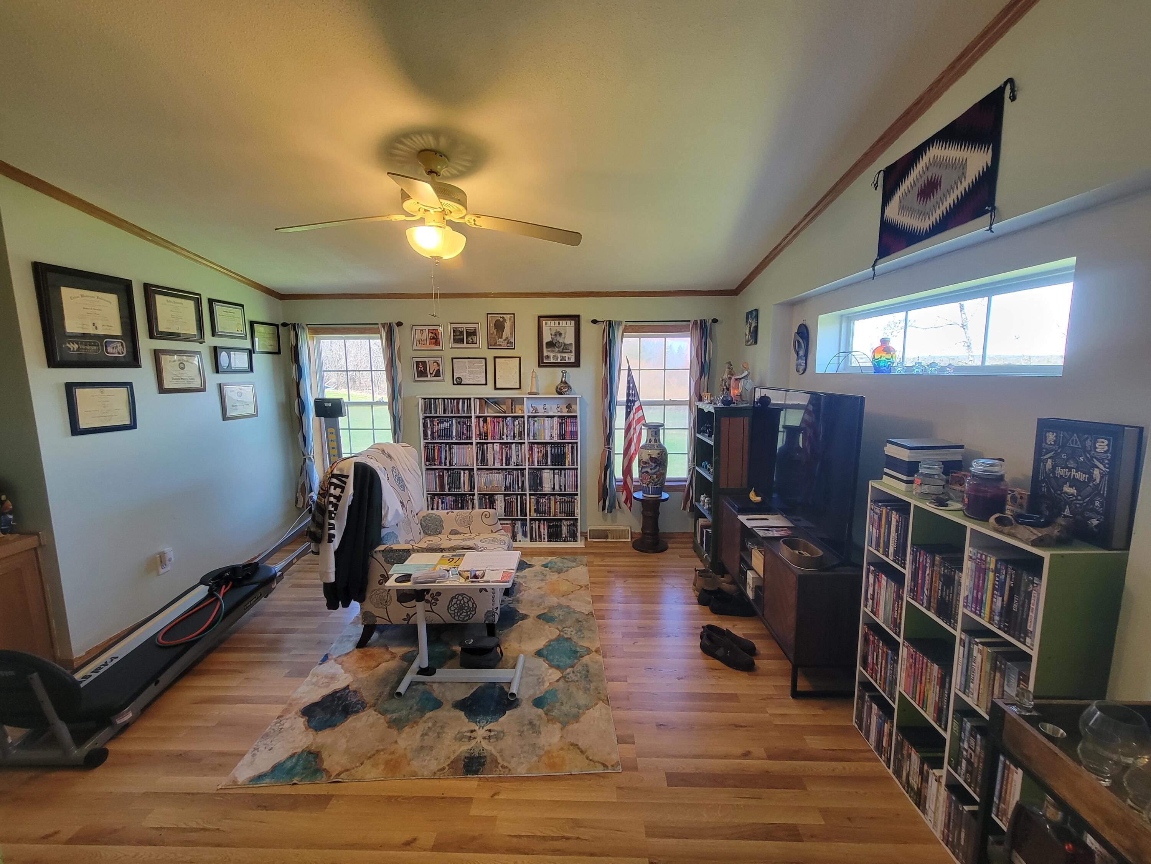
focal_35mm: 13
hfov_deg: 106.2
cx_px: 576
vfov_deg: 89.9
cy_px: 432
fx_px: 432
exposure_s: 1/60
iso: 160
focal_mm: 2.2
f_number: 2.2
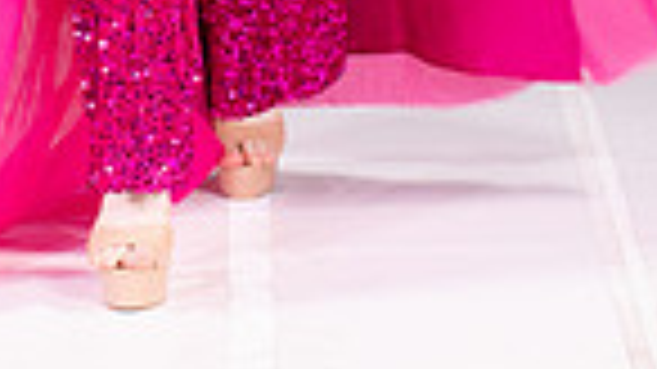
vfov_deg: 3.9
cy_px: -522
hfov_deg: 7.0
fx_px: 5346
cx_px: 241
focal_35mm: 307
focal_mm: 95
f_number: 5.6
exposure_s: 1/400
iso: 2000
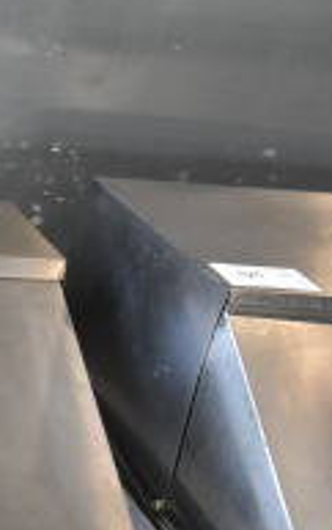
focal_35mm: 87
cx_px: -414
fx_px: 1257
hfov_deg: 12.5
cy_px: 476
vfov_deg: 23.2
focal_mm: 18
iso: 1600
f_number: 7.1
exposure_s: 1/200
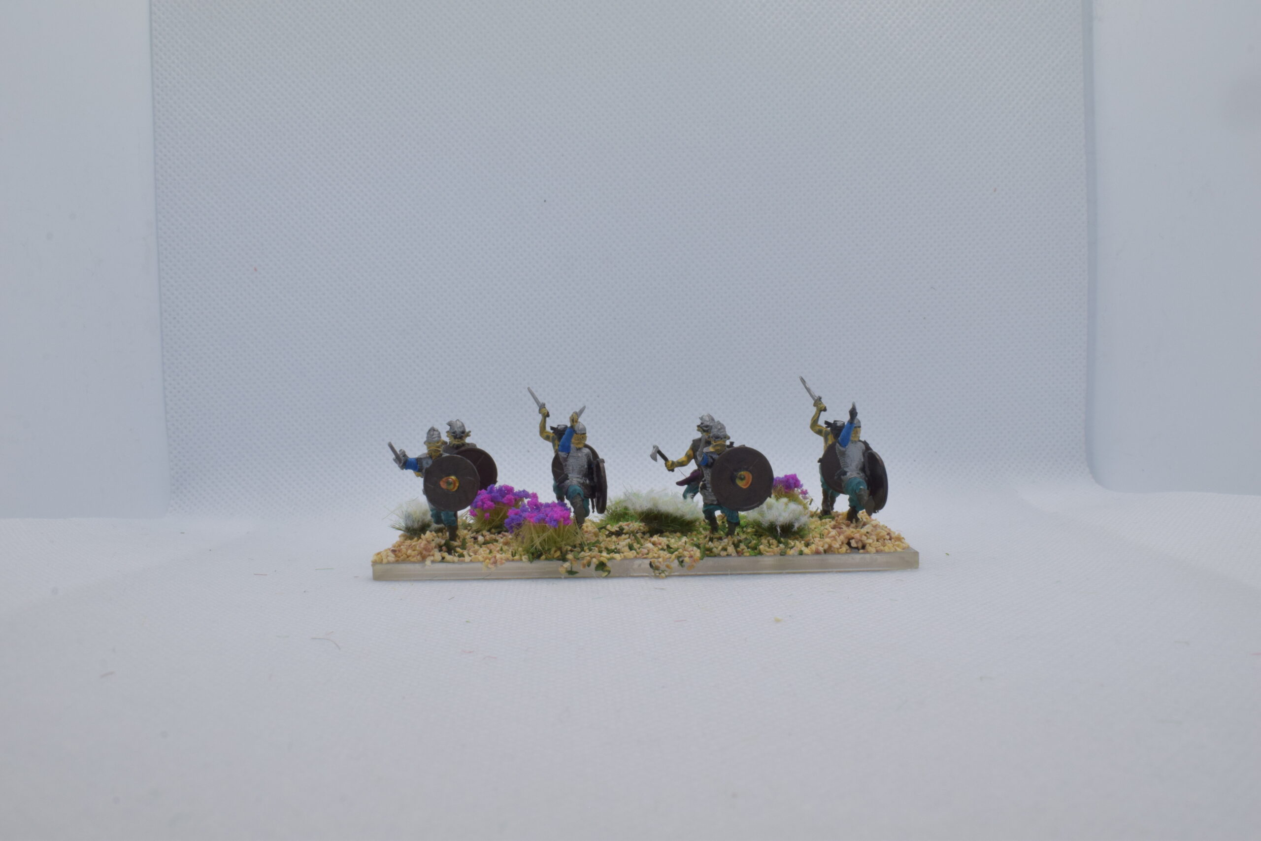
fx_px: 1208
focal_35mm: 34
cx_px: 630
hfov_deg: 55.1
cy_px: 420
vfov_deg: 38.4
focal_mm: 23
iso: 800
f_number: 22
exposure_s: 1/60
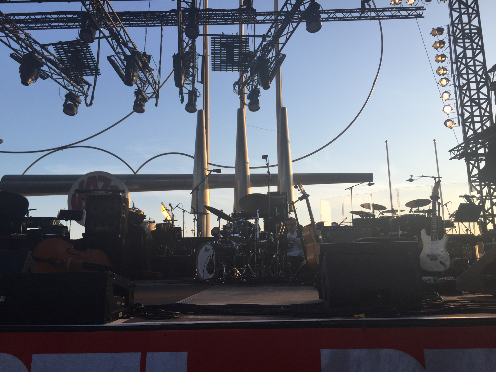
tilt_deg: +11.1
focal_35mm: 29
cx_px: 248
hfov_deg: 61.7
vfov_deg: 48.2
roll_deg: -0.4
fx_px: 416
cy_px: 186
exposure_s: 1/682
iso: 32
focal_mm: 4.15
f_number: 2.2
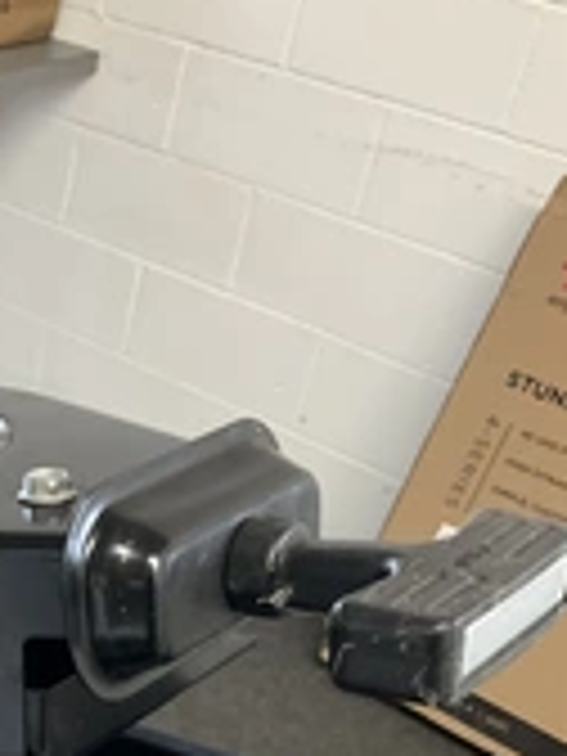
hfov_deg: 19.3
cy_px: 626
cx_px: -212
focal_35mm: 69
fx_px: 1507
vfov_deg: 27.5
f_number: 1.8
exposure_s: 1/40
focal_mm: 3
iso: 200
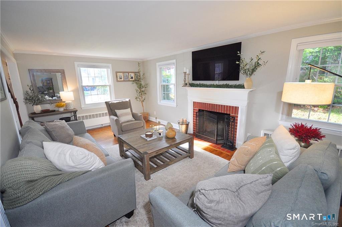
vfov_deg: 77.1
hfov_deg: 100.5
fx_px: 142
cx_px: 171
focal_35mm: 15
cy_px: 114
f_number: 4
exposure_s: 1/100
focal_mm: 10
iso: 640
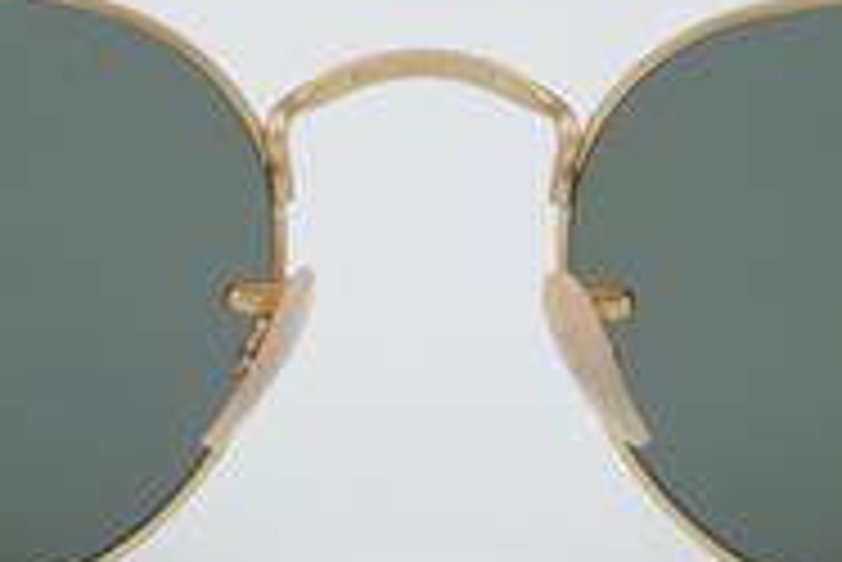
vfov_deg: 7.8
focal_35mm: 176
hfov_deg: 11.7
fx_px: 4121
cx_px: 423
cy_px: 247
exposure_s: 1/4
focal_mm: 55
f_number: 32
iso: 100
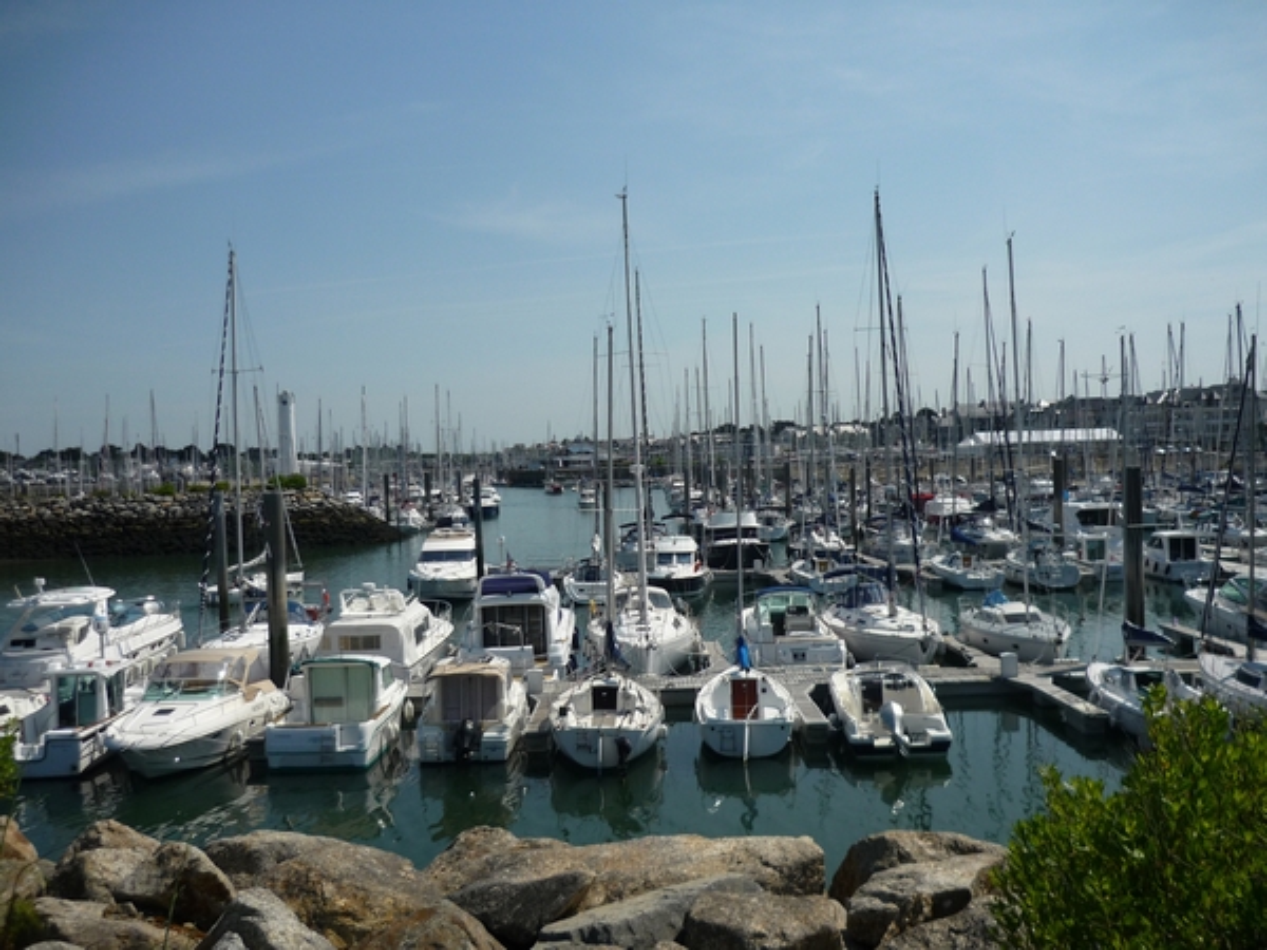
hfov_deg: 55.4
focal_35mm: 33
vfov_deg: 42.9
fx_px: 1208
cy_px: 475
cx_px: 634
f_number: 8
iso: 100
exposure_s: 1/400
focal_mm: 5.5
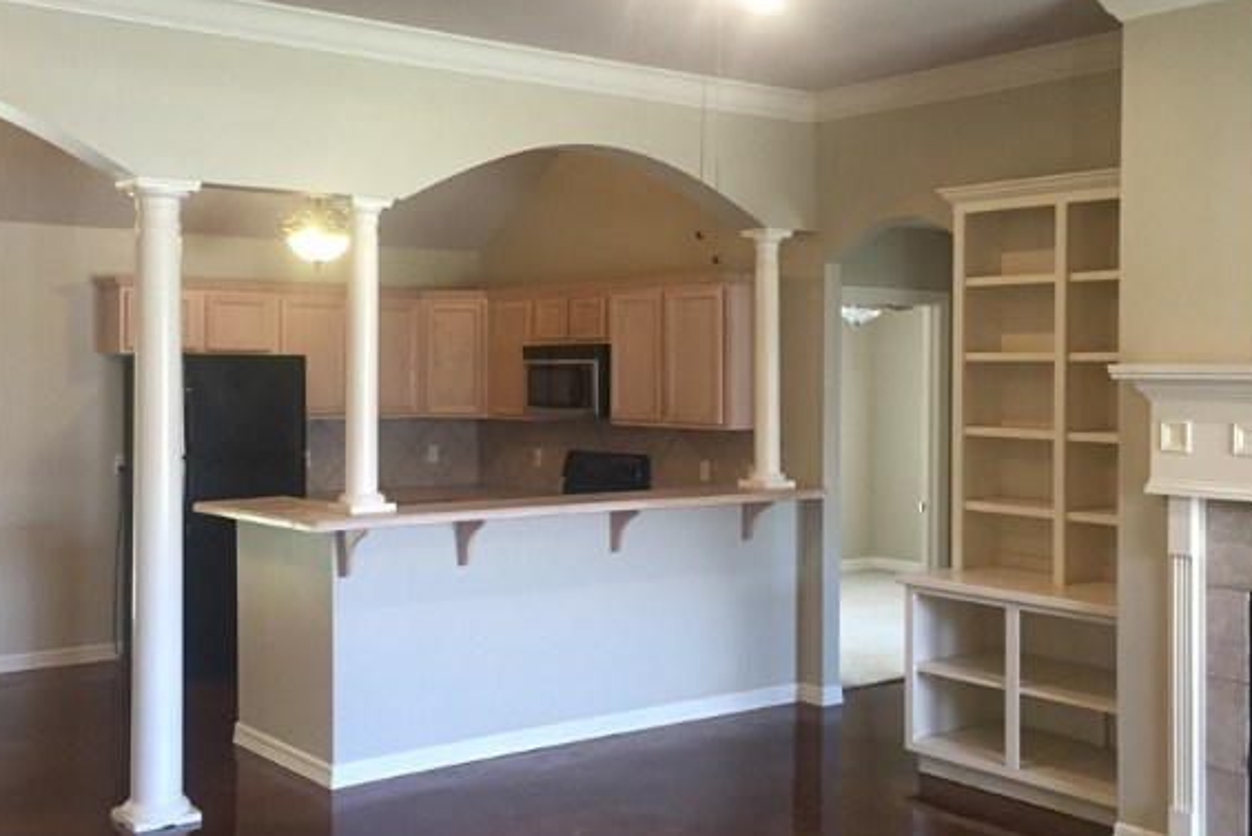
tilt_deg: -0.4
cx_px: 629
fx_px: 1426
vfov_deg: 32.6
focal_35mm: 41
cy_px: 370
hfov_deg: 47.4
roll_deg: +0.2
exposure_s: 1/30
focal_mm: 4.15
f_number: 2.2
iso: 160
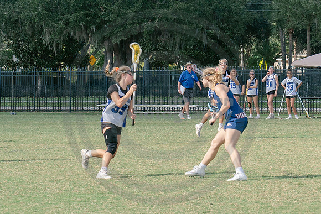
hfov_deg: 9.3
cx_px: 228
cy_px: 82
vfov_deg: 6.2
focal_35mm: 222
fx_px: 1979
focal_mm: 70
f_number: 5.6
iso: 250
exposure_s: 1/800
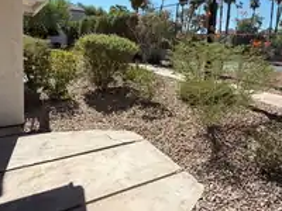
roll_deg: -3.8
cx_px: 152
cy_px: 69
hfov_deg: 63.4
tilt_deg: -6.6
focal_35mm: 28
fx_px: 228
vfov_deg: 48.8
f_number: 2.2
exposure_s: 1/770
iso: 25
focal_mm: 2.22
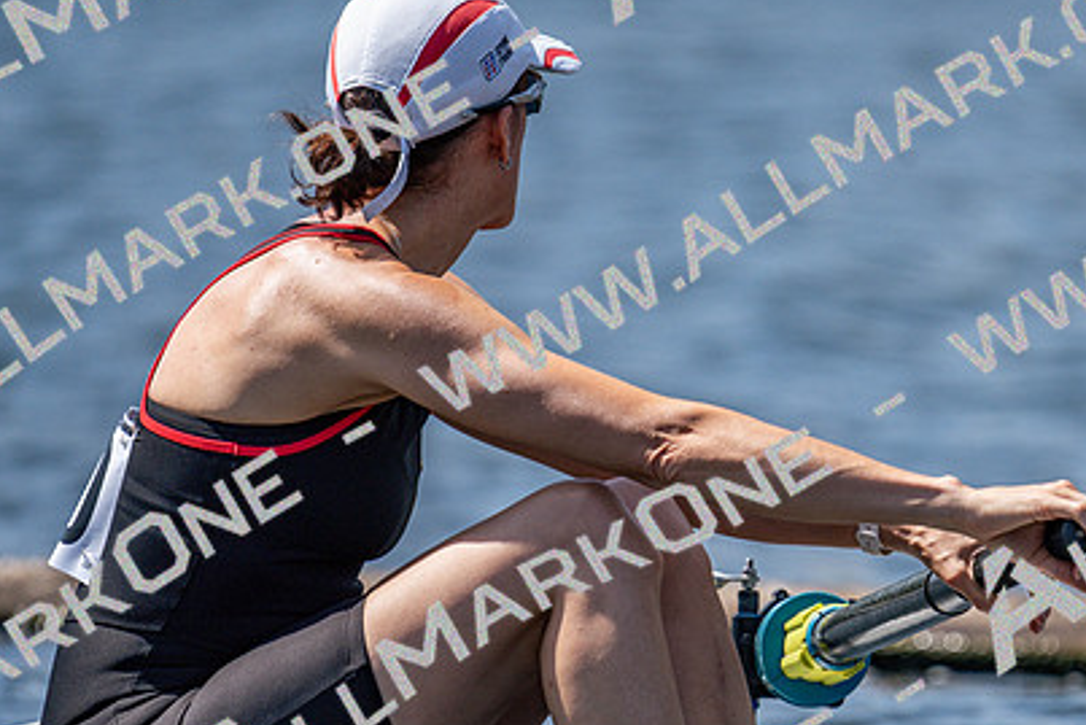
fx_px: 22964
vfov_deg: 1.8
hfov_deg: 2.7
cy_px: 419
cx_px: 752
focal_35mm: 761
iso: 250
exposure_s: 1/2000
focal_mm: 529
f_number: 6.3
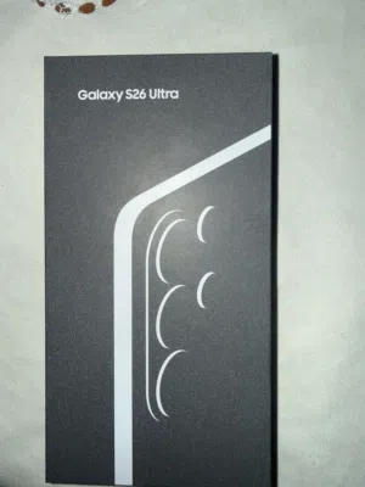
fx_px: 337
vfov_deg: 71.6
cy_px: 244
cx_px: 182
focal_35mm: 24
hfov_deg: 56.8
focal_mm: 2.22
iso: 25
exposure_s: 1/122
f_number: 2.2
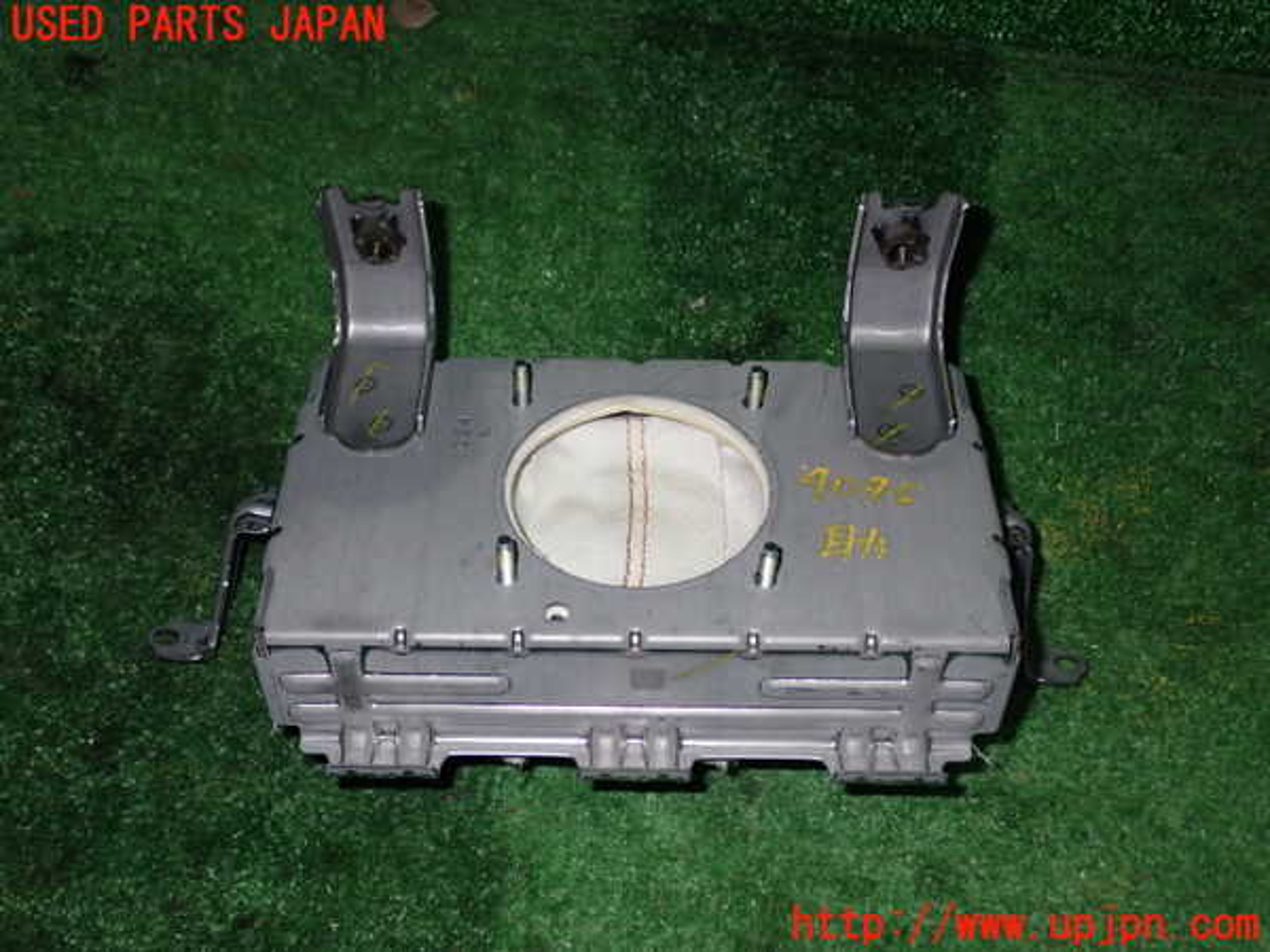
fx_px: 1504
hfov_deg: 45.8
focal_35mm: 41
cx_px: 635
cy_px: 476
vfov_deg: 35.1
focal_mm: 7.31
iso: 400
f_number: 8
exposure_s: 1/40
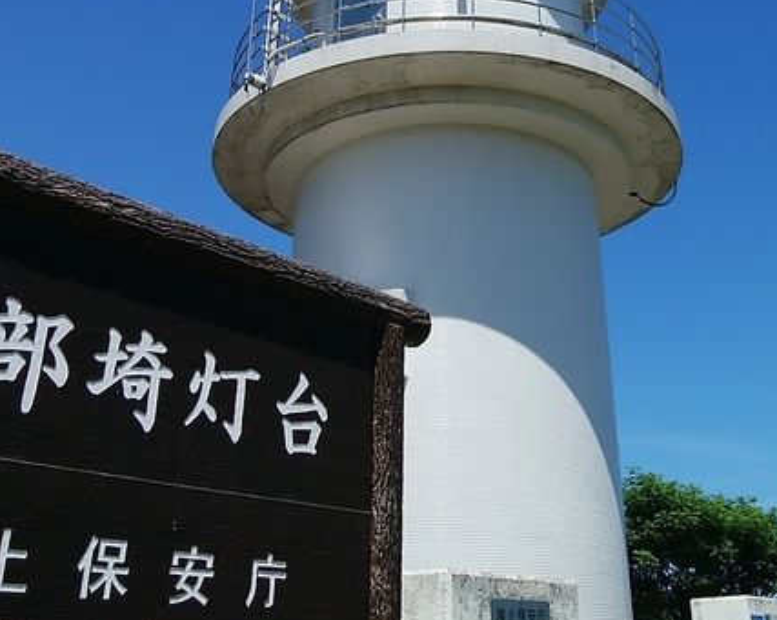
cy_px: 155
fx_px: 942
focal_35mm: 41
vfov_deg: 35.6
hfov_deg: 44.7
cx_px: 447
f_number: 2
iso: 32
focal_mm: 3
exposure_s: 1/1789
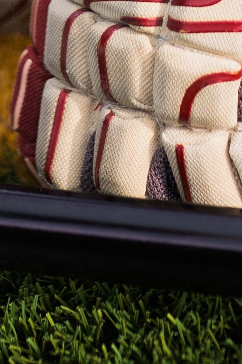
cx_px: 80
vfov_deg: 10.3
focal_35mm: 179
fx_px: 1806
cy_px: -446
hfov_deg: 7.7
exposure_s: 1/640
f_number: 2.5
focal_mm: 35
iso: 80
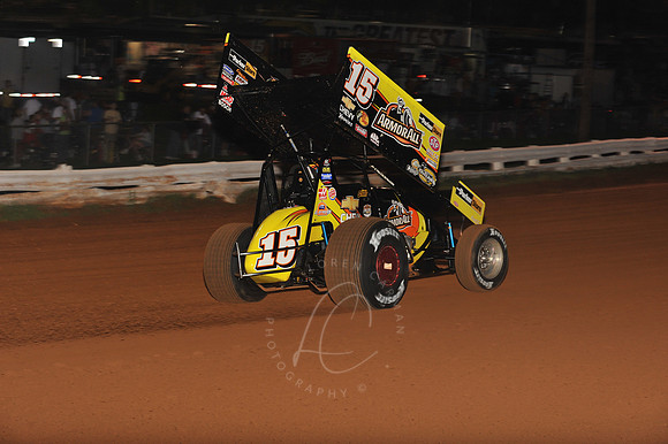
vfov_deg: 13.0
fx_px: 1947
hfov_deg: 19.5
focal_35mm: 105
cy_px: 222
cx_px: 334
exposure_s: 1/320
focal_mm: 105
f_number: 7.1
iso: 1000
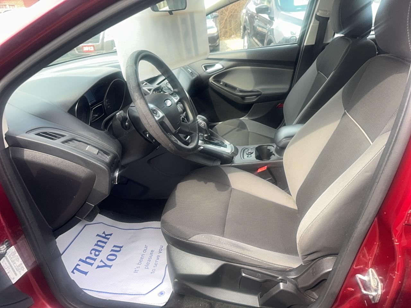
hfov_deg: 71.6
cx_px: 206
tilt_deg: -26.7
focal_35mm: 24
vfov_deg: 56.8
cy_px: 154
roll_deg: +4.1
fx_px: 285
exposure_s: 1/367
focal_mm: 6.76
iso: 50
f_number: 1.78
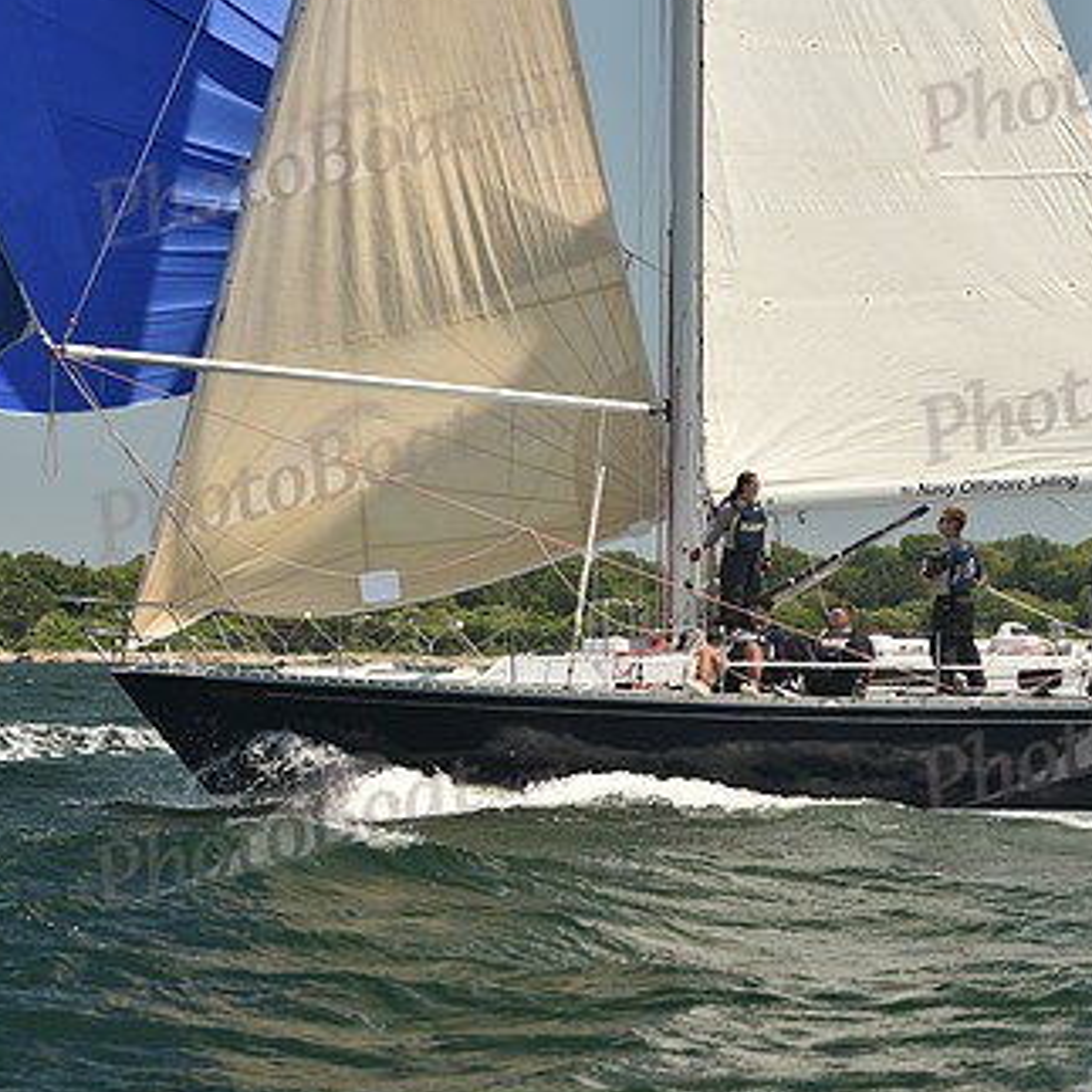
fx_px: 3819
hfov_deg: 16.2
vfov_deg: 16.3
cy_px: 600
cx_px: 747
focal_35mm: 107
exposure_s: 1/640
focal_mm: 70
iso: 250
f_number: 5.6
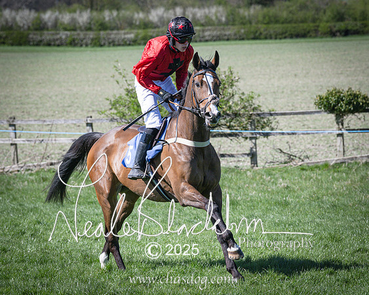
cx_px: 150
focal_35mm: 223
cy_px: 153
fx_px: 2432
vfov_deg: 6.9
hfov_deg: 8.7
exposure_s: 1/2000
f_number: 5
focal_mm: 120
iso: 360
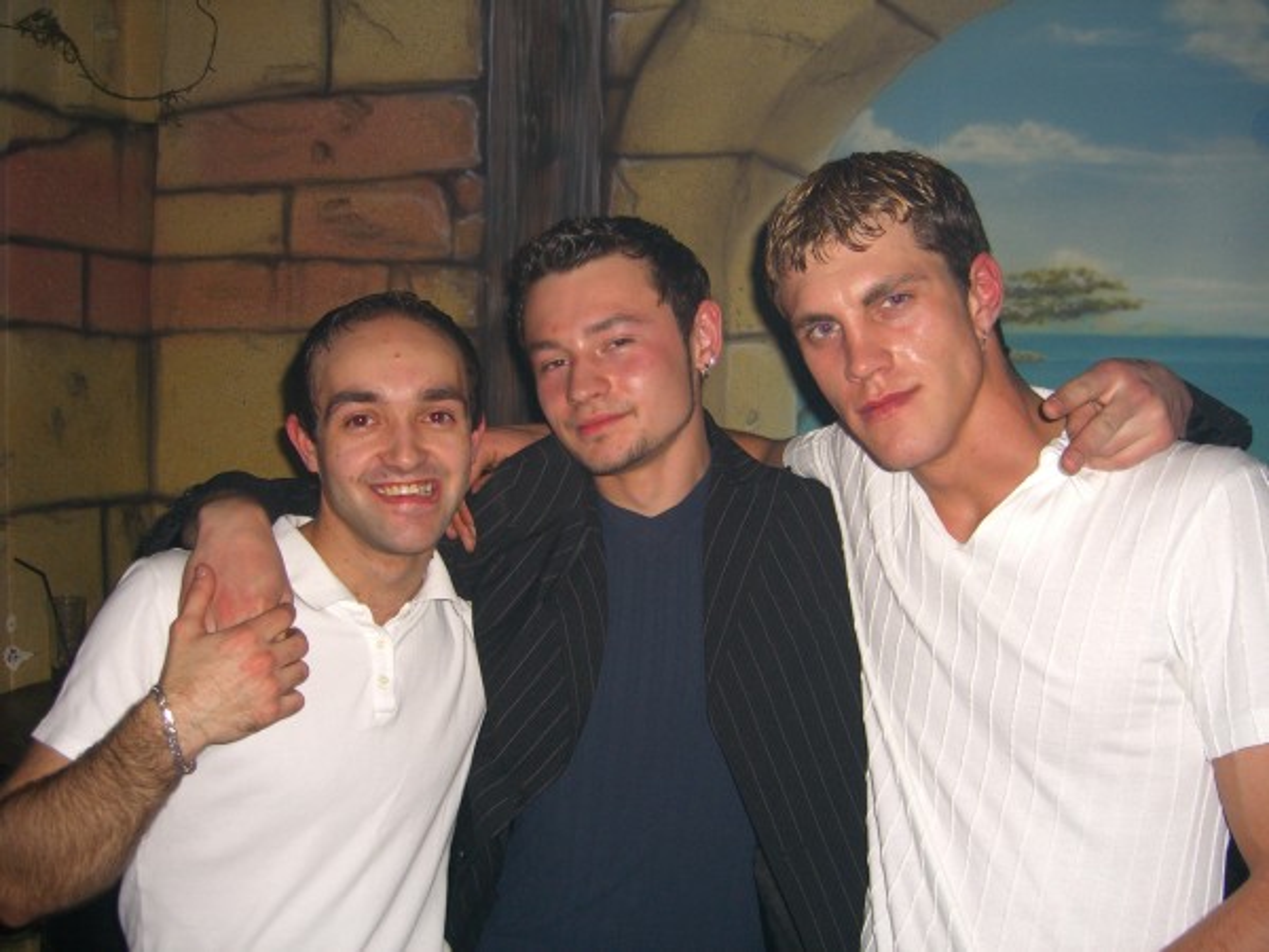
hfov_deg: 49.0
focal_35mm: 38
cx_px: 634
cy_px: 476
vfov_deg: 37.7
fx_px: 1393
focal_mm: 7.9
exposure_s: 1/60
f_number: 2.8
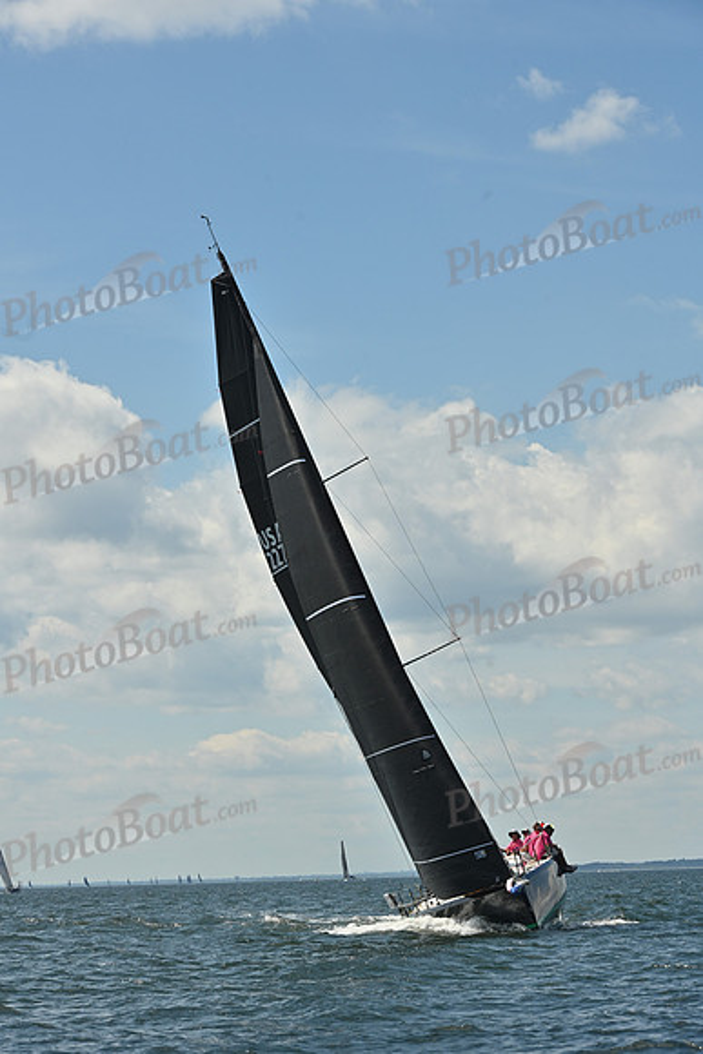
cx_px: 352
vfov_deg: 17.6
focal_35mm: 116
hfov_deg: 11.8
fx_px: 3396
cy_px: 527
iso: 250
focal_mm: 116
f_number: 10
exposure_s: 1/1250
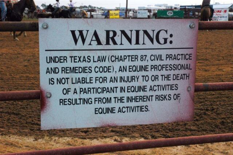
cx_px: 116
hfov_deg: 33.4
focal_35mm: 60
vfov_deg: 22.6
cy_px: 78
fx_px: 388
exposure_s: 1/200
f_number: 22
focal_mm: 40
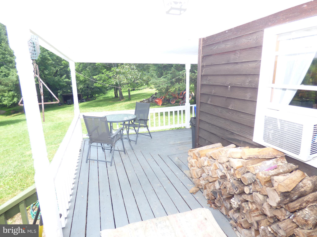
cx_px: 158
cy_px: 118
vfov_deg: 66.0
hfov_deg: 81.7
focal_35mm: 20
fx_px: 183
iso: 100
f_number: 2.8
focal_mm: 3.58
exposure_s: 1/200
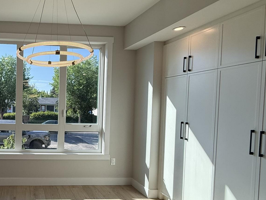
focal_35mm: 25
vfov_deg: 54.8
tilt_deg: -1.2
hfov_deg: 60.5
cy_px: 110
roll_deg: -0.8
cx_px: 34
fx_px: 192
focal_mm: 2.22
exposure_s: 1/658
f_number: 2.2
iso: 64
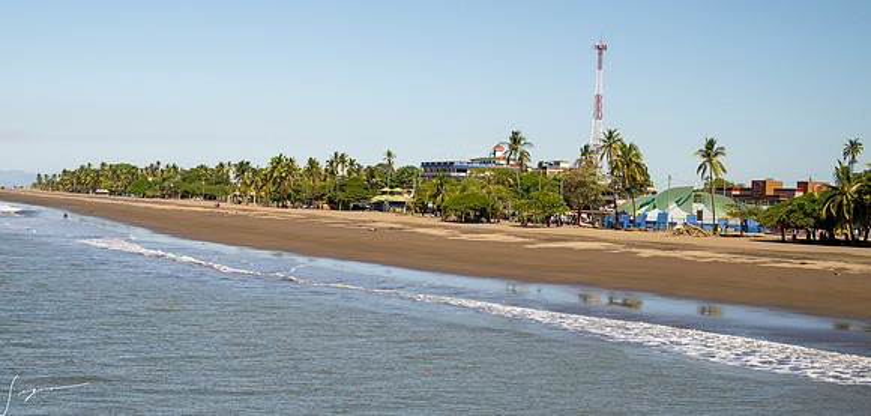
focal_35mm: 65
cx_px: 398
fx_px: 1440
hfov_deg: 33.6
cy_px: 216
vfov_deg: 16.4
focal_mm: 53
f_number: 8
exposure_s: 1/125
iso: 160
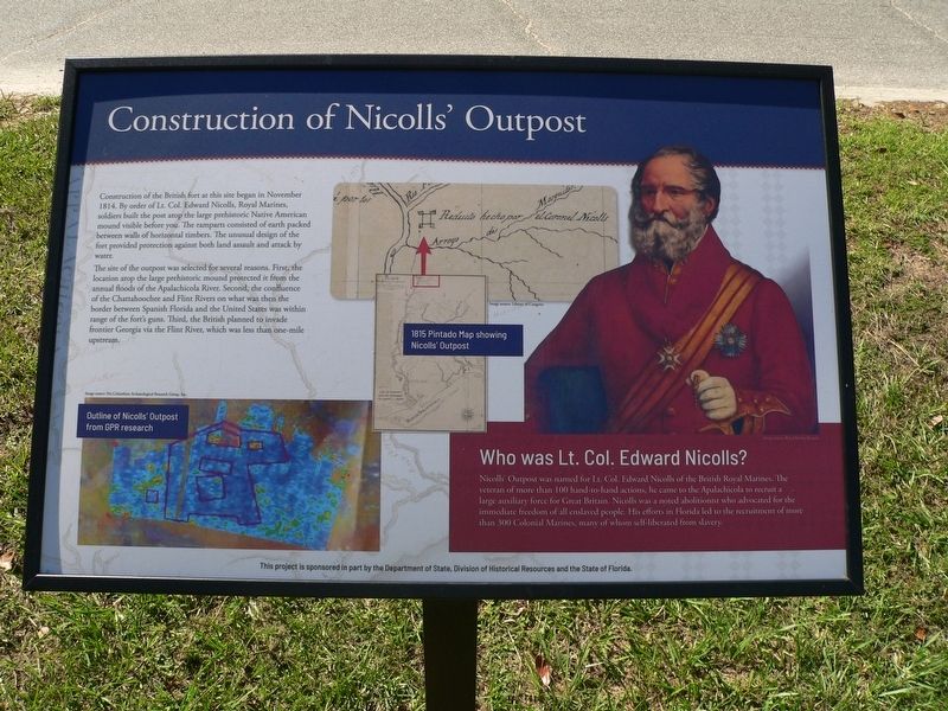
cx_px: 474
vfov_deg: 39.7
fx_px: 986
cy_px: 356
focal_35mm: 36
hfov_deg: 51.4
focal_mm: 6
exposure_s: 1/400
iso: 80
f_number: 4
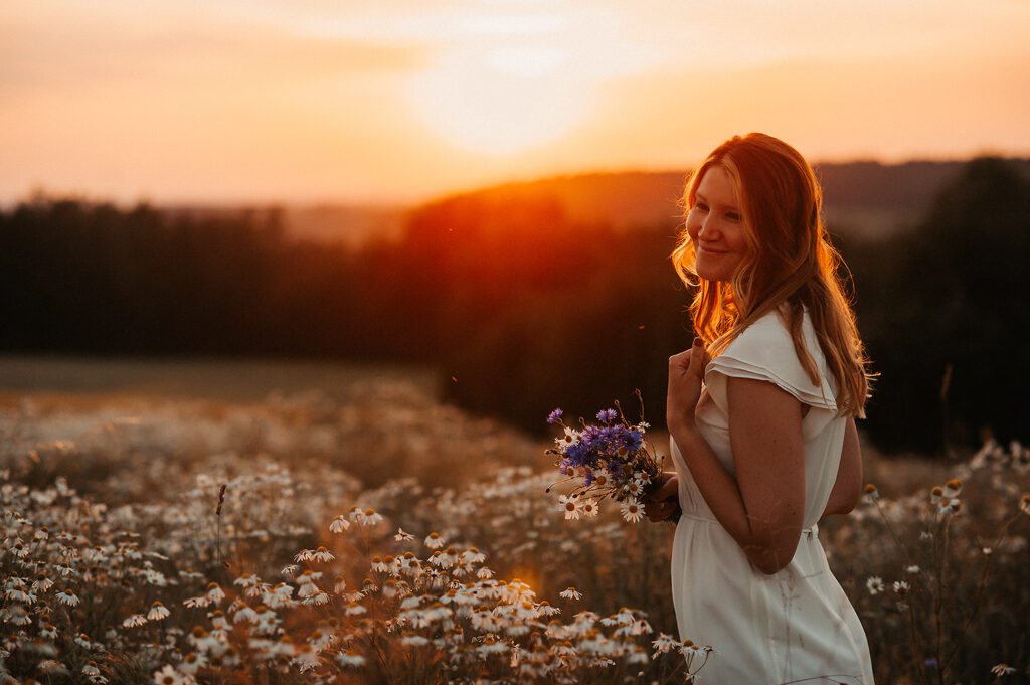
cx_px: 515
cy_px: 342
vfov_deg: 16.0
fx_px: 2430
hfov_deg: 23.9
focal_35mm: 85
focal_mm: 85
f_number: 3.2
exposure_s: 1/1600
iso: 400
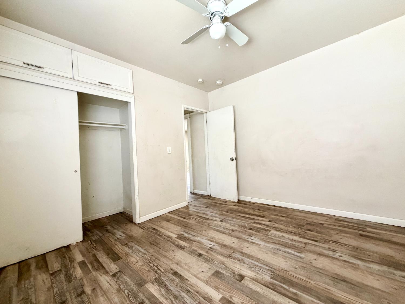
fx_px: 164
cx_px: 202
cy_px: 152
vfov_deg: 85.7
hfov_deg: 102.1
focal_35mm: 14
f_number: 2.2
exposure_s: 1/60
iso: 400
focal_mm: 2.22
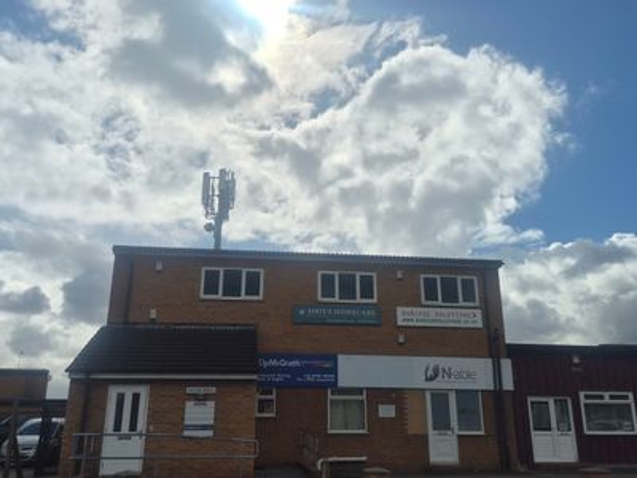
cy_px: 239
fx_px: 423
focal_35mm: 23
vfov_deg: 58.9
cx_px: 318
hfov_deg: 73.9
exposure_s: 1/10496
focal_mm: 5.4
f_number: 1.8
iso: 25
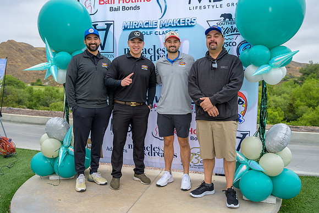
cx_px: 160
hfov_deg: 57.2
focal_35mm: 33
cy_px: 106
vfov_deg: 40.0
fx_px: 292
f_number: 4
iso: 125
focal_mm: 33
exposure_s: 1/200
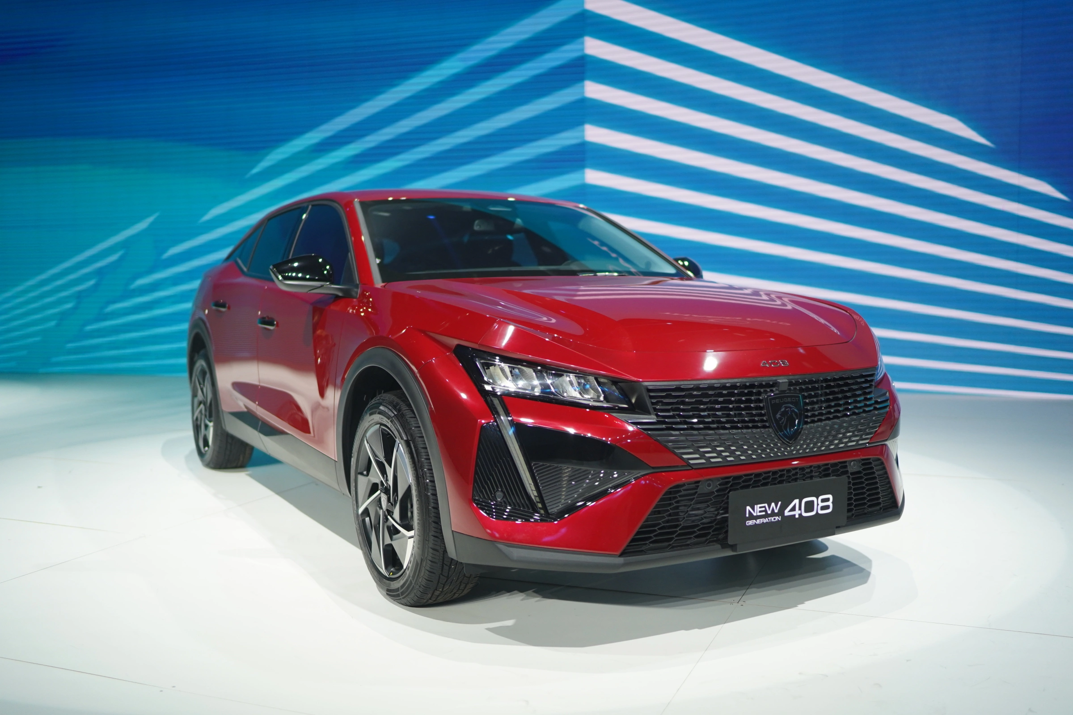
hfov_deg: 54.4
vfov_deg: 37.9
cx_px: 536
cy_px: 358
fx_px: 1043
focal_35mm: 35
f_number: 1.4
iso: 800
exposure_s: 1/1600
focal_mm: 35
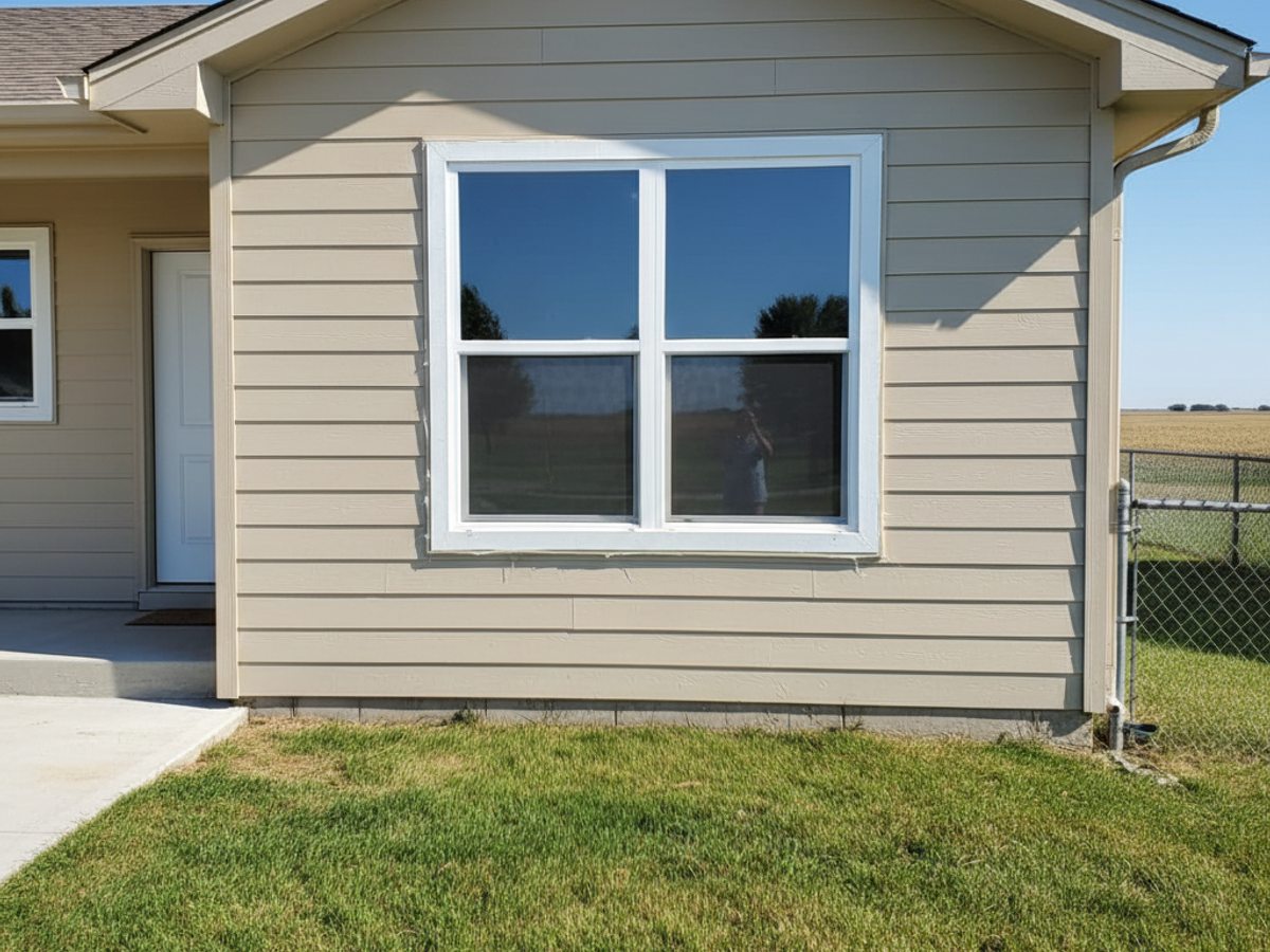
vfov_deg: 58.9
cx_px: 635
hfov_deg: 73.9
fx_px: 844
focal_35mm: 23
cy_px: 476
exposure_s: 1/672
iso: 1374
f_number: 1.8
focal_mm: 6.4
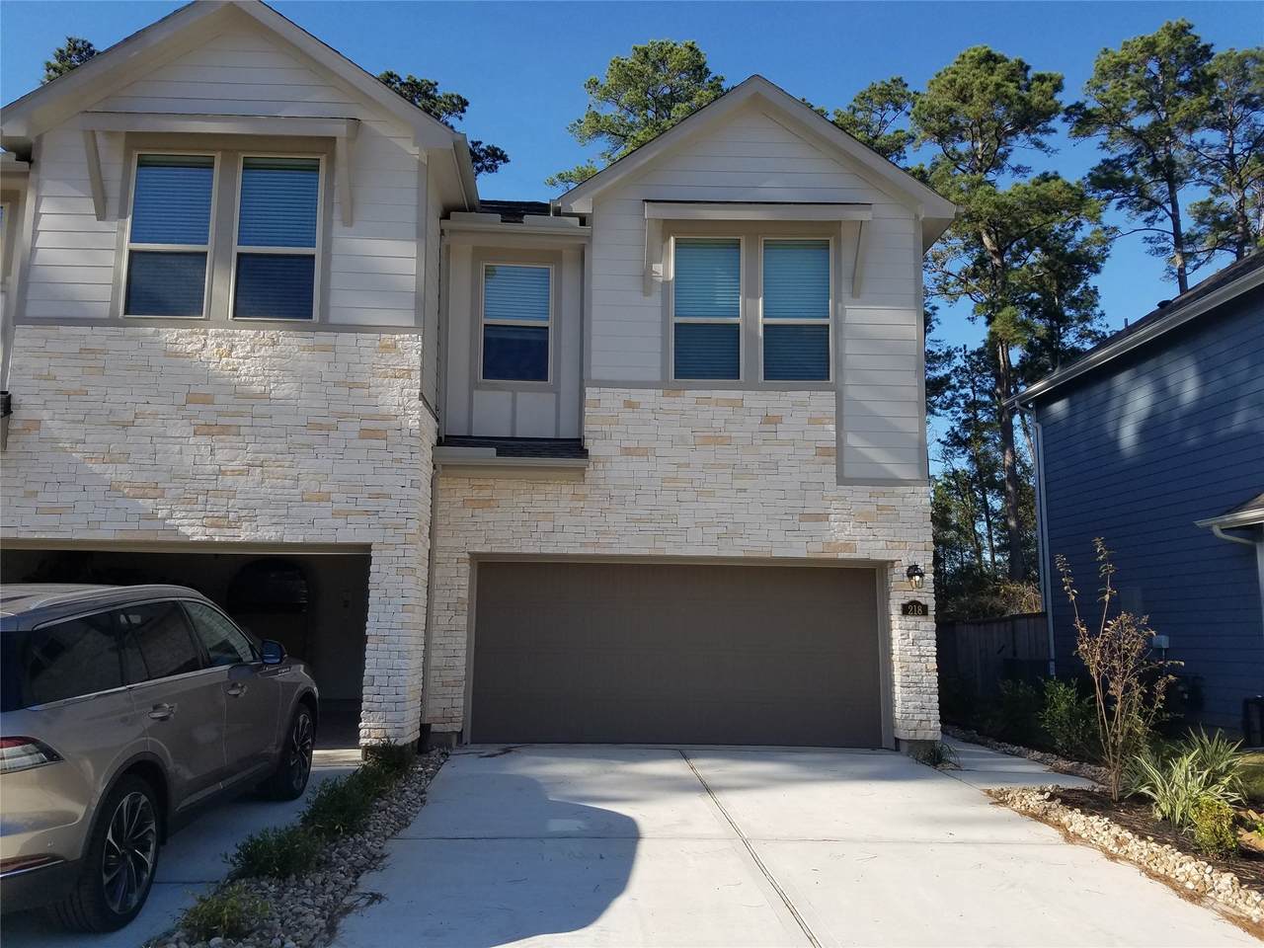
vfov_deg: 53.1
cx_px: 632
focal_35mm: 26
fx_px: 949
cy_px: 474
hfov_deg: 67.3
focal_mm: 4.2
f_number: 1.7
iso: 50
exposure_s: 1/1996
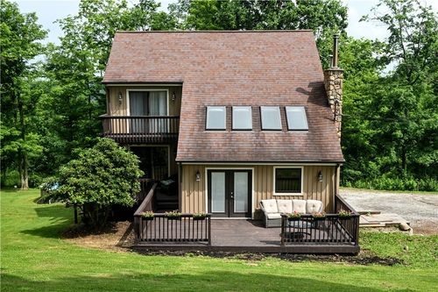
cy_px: 146
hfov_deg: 52.2
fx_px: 447
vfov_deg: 36.1
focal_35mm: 37
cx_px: 219
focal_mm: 24.5
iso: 140
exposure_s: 1/200
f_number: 8
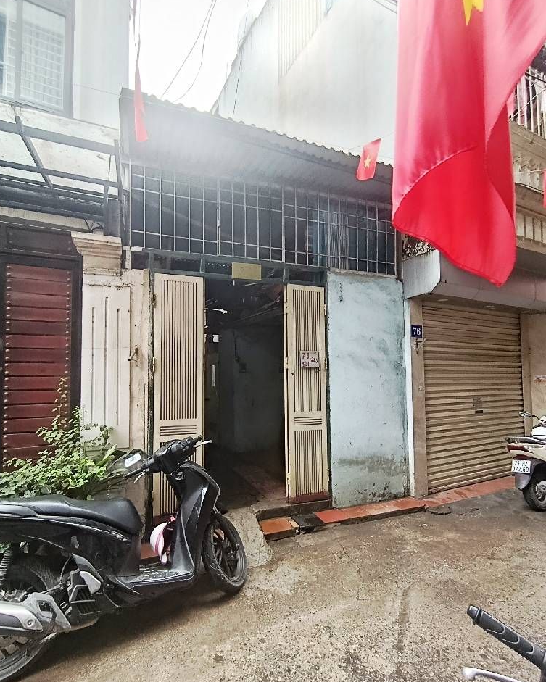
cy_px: 362
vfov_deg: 89.5
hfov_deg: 77.0
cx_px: 268
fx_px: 343
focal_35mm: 17
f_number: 2.2
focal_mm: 1.65
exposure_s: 1/100
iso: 68
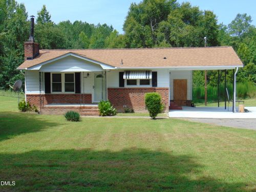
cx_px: 128
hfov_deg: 38.2
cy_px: 96
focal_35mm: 50
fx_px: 370
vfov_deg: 29.1
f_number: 3.5
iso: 80
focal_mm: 9
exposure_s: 1/640
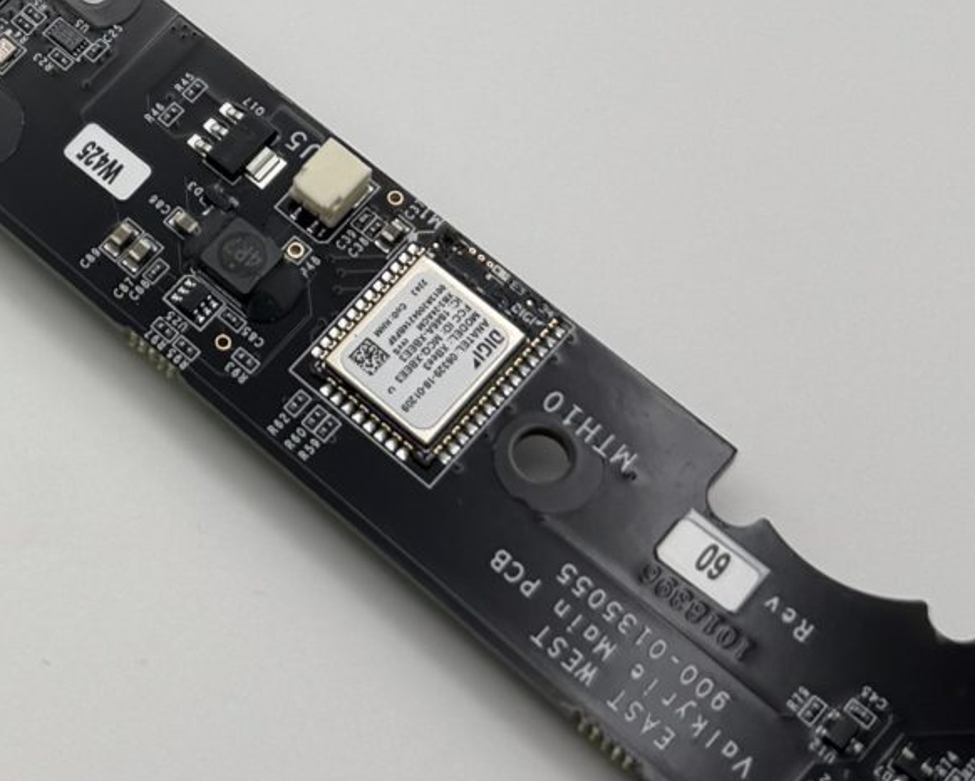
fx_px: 2973
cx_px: -166
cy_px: -216
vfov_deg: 14.4
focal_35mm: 103
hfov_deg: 17.8
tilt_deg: -50.0
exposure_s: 1/792
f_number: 1.78
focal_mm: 6.76
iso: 80
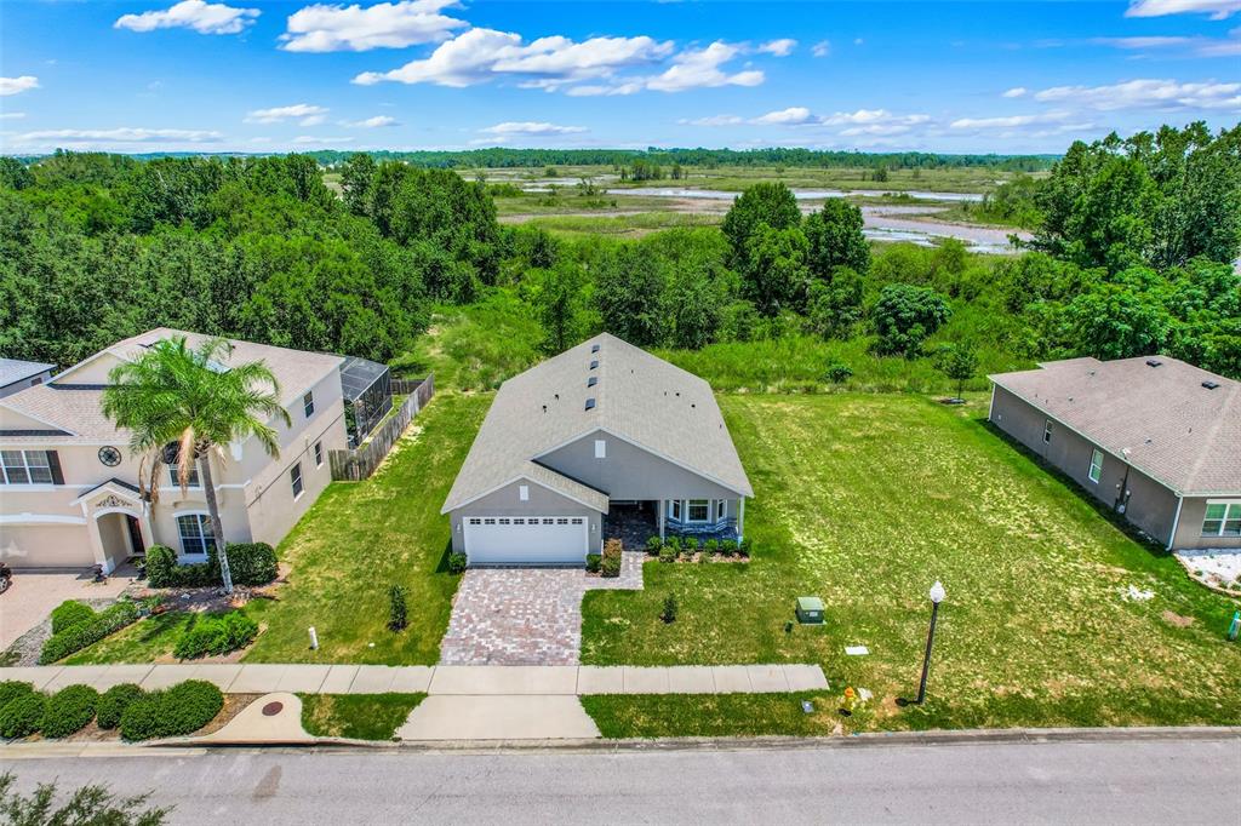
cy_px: 413
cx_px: 620
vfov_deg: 57.2
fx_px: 758
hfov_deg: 78.6
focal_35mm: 22
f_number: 2.8
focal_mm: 8.38
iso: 110
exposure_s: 1/640
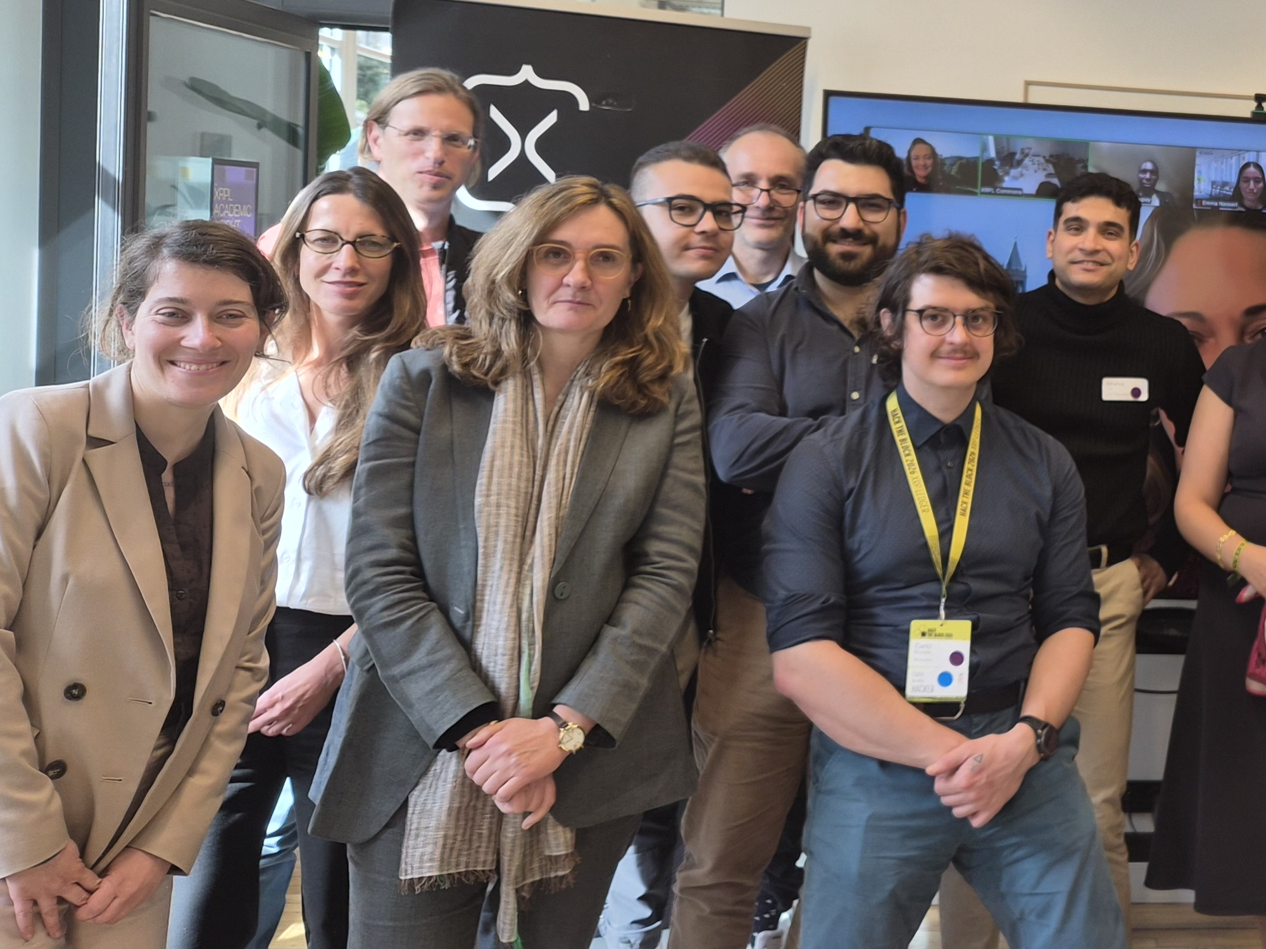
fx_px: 1682
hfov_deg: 37.2
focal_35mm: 46
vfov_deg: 31.2
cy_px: 304
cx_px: 1247
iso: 50
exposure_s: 1/100
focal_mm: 5.4
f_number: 1.8
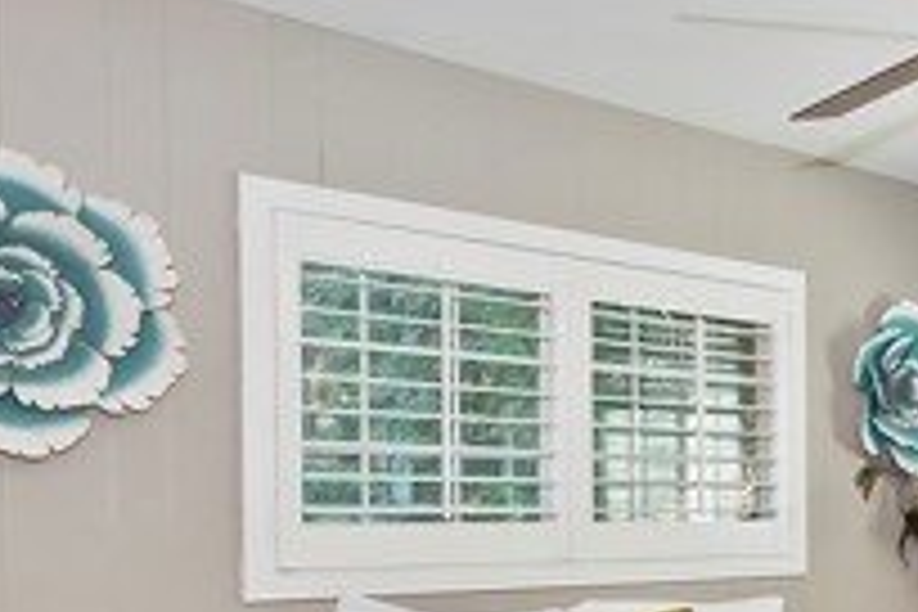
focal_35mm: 47
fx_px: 1198
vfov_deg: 27.8
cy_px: 524
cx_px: 1066
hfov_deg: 34.6
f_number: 8
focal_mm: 10
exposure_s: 1/30
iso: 400
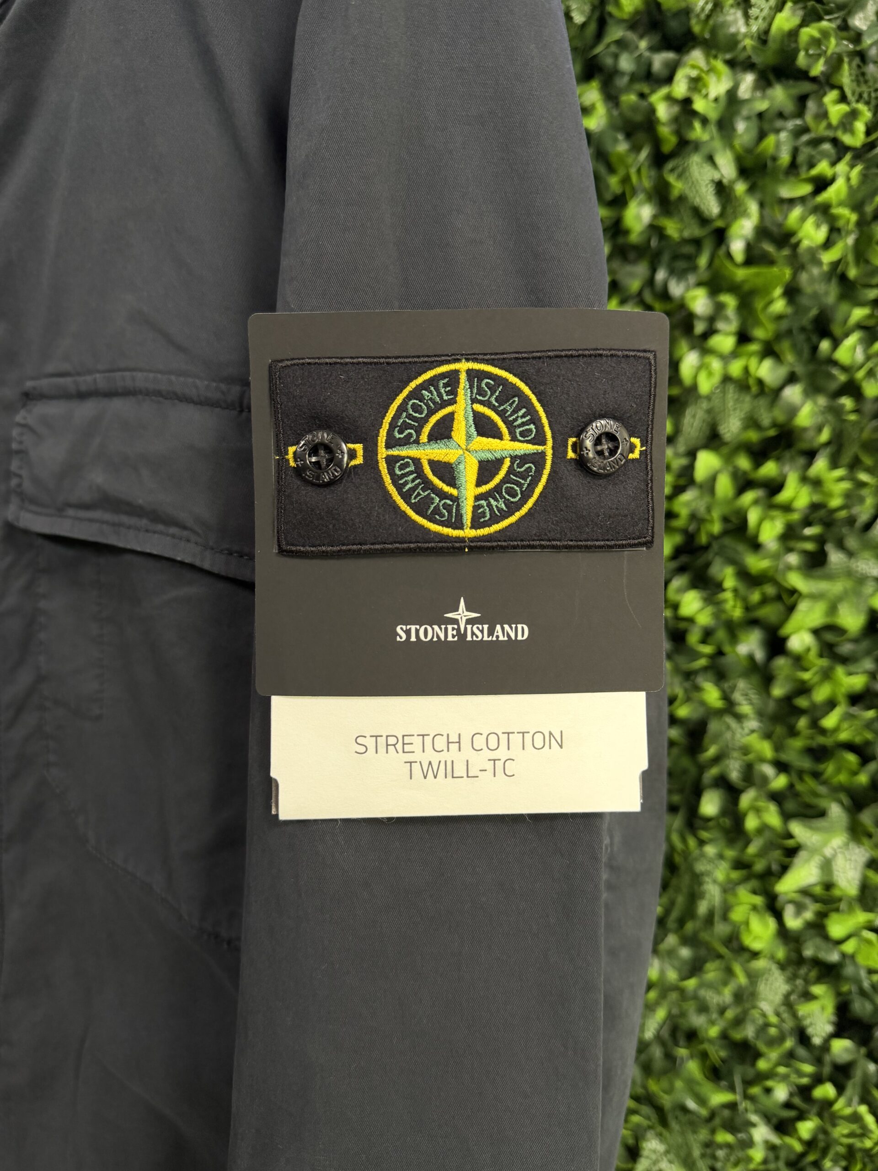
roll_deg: -1.3
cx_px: 439
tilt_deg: -9.2
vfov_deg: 71.6
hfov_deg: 56.8
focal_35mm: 24
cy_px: 586
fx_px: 812
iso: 200
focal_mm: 6.76
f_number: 1.78
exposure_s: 1/63
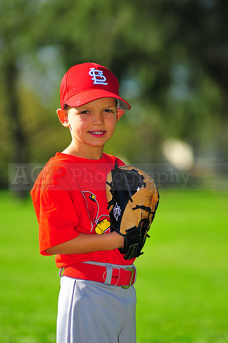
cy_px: 172
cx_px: 114
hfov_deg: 7.6
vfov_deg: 11.4
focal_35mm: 180
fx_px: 1712
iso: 200
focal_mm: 180
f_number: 4
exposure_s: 1/1250
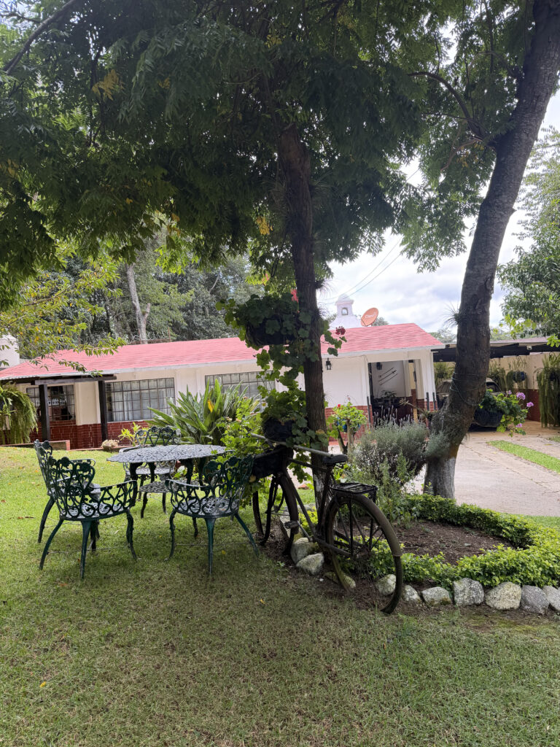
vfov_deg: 71.6
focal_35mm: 24
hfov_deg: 56.8
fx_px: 518
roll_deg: +3.9
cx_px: 280
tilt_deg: +0.7
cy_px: 374
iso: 80
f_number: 1.78
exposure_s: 1/338
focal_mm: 6.76
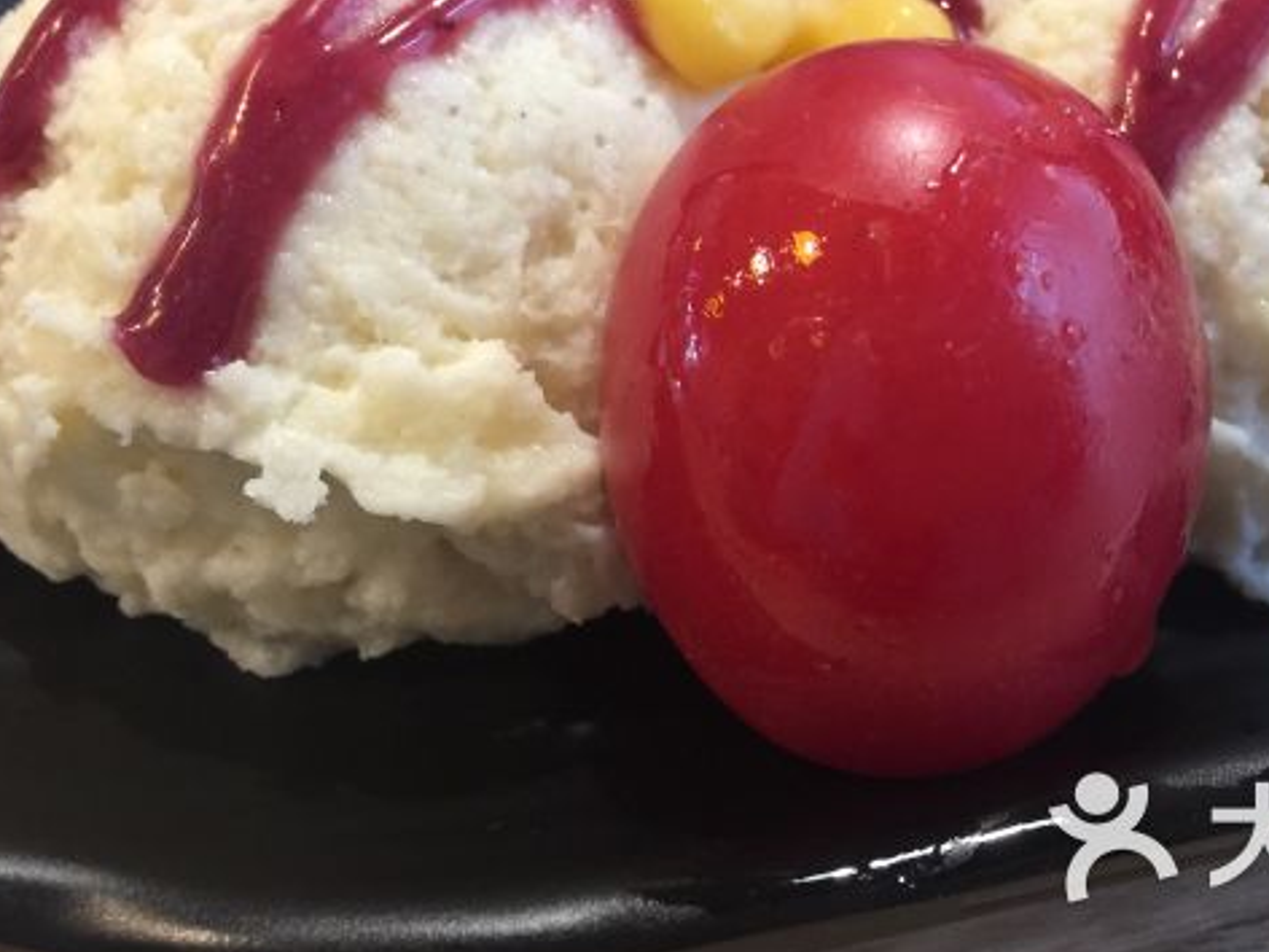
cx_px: 782
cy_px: 270
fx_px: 1576
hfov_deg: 43.6
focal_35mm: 43
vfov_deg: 33.1
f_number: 2.2
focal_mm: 4.15
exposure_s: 1/17
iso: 100
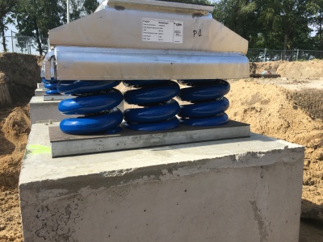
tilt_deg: -8.8
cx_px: 162
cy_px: 121
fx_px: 271
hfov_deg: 61.7
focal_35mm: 29
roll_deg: +0.2
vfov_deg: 48.2
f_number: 2.2
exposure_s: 1/1326
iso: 25
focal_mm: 4.15
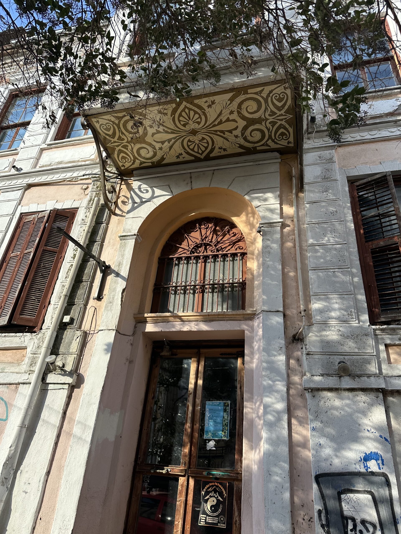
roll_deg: -6.4
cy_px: 267
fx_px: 371
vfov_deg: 71.6
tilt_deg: +31.1
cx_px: 200
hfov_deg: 56.8
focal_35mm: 24
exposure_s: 1/1107
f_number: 1.78
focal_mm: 6.86
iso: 80
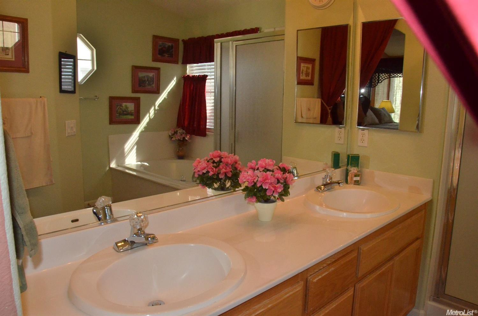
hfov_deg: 67.5
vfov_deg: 47.7
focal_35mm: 27
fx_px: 358
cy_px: 158
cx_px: 239
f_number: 9
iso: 2000
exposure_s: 1/250
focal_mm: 18
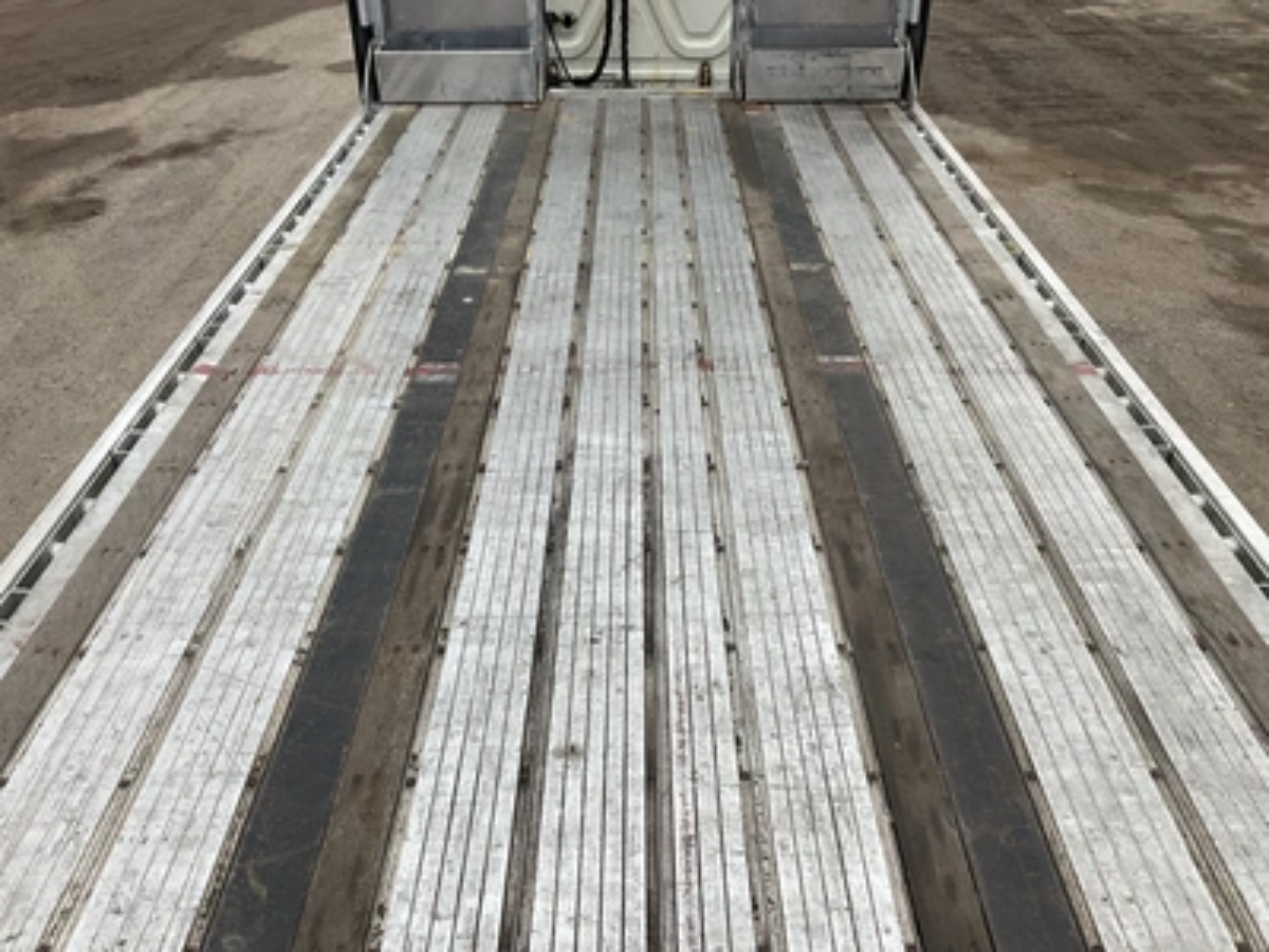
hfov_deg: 61.7
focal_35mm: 29
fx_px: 1063
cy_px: 476
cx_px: 634
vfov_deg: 48.2
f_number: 1.8
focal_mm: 3
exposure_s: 1/674
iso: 25
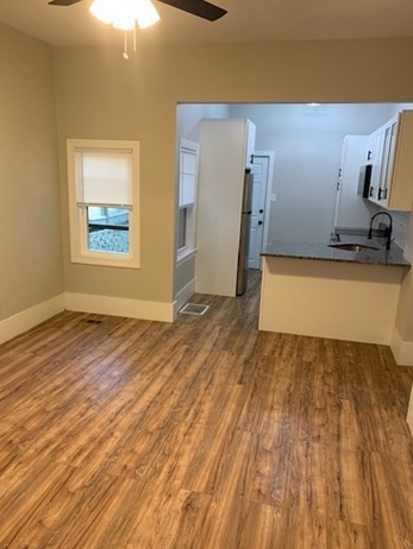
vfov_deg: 65.3
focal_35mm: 27
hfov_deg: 51.4
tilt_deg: -10.8
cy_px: 282
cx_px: 202
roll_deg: -1.0
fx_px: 429
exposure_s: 1/60
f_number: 1.8
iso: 160
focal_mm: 4.25
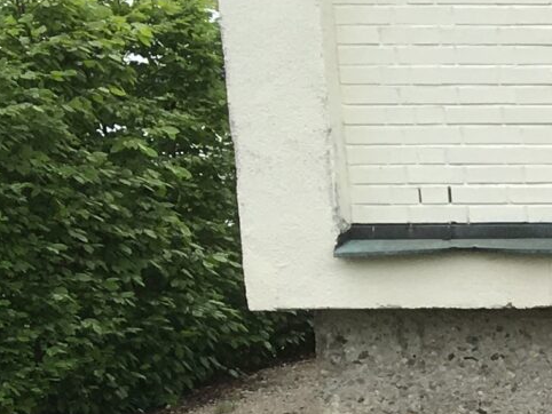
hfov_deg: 10.5
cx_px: 1441
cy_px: 535
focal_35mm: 154
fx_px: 2457
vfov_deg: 9.5
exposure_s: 1/630
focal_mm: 4.15
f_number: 2.2
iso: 25
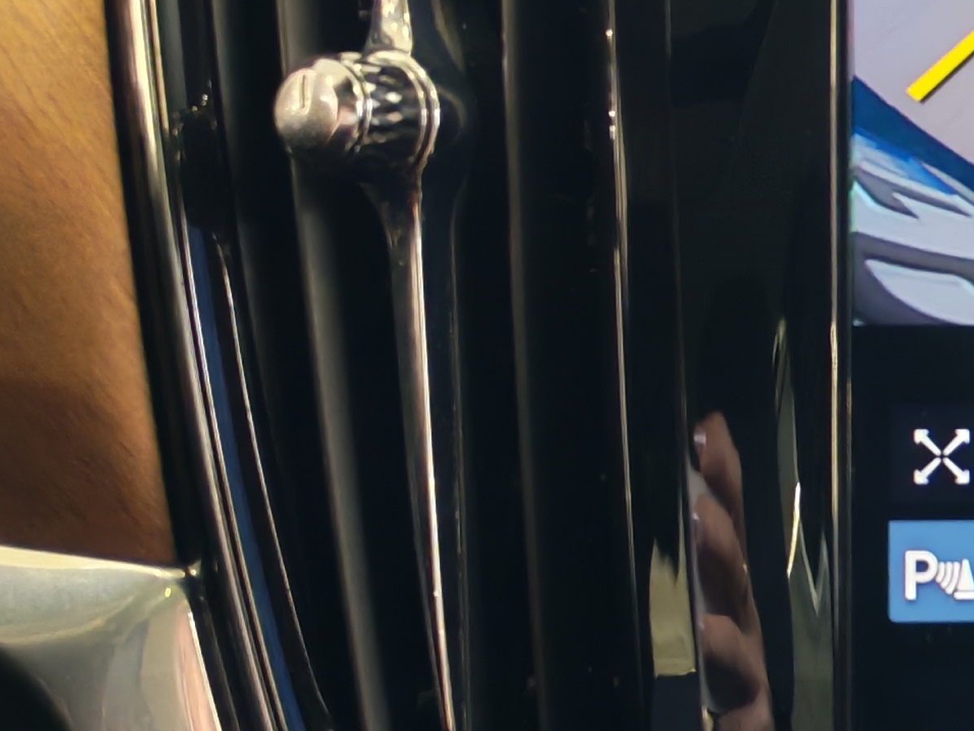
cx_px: 1403
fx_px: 2898
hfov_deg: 17.4
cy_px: 427
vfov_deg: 14.4
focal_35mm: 103
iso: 2025
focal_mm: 6.12
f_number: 1.9
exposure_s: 1/50
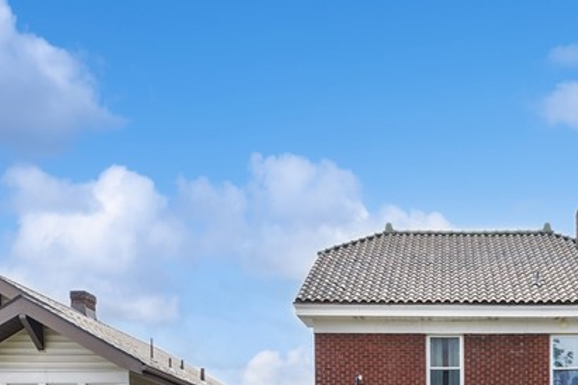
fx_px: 594
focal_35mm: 37
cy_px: 481
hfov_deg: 46.0
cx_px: 539
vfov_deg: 29.9
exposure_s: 1/10
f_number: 11
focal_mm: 14
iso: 50
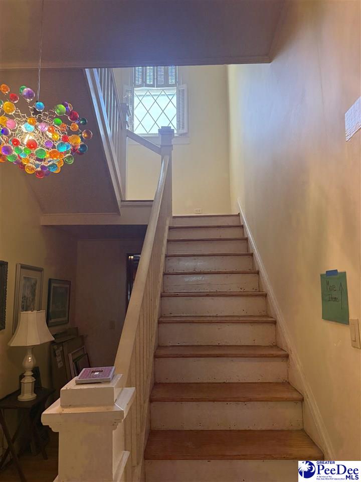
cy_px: 241
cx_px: 180
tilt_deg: +7.7
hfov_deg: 56.8
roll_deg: -0.5
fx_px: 334
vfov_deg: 71.6
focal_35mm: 24
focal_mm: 6.76
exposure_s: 1/120
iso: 320
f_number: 1.78
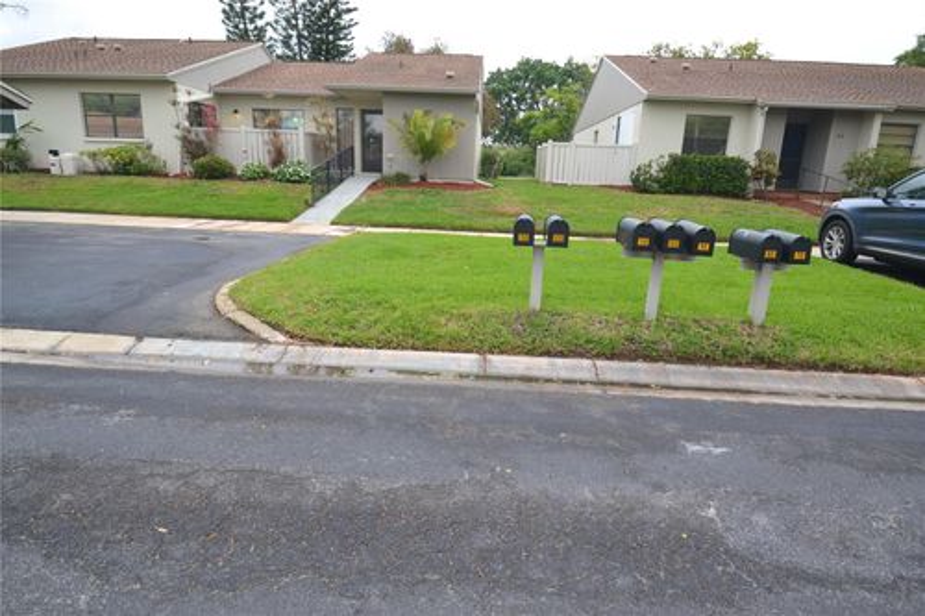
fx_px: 501
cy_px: 308
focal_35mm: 20
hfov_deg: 85.4
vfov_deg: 63.2
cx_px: 462
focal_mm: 13
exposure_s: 1/125
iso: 280
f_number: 5.6
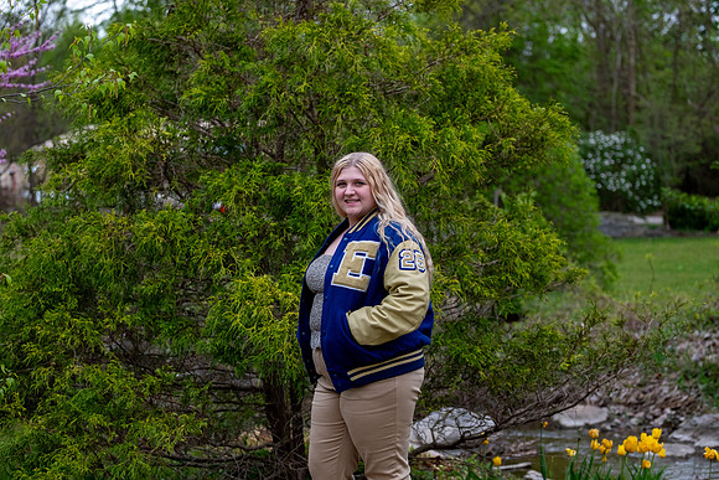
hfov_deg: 22.1
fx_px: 1838
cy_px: 240
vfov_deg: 14.9
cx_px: 360
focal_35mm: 92
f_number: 2.8
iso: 250
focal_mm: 61
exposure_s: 1/500
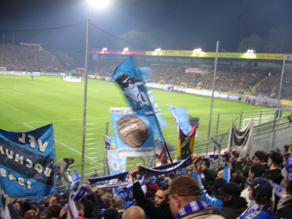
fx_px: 295
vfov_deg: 40.7
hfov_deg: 52.6
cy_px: 110
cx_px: 146
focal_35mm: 35
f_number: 2.8
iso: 160
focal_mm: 5.8
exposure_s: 1/15
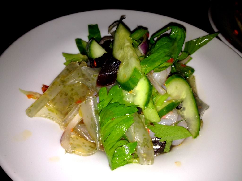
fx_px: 245
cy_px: 90
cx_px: 121
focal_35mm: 35
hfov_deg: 52.6
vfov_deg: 40.7
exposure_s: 1/111
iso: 50
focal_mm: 4.28
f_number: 2.4
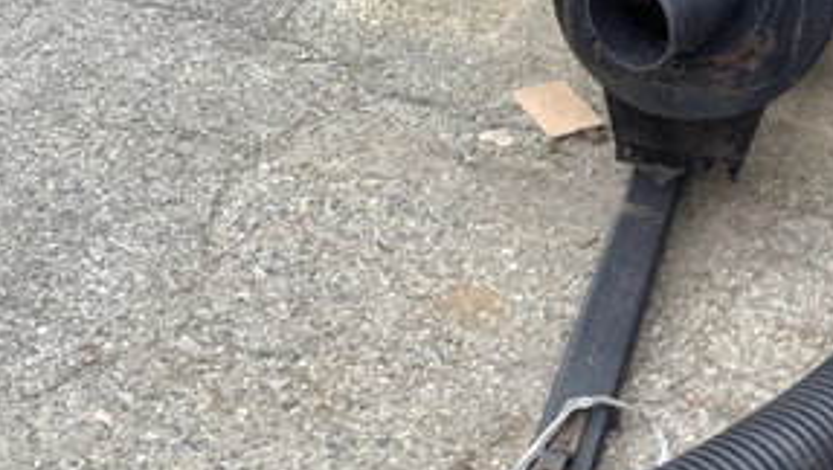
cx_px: 522
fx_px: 1039
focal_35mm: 47
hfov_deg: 43.3
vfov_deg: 25.0
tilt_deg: -44.1
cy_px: 383
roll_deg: +8.2
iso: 25
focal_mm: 3.3
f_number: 2.4
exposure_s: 1/159
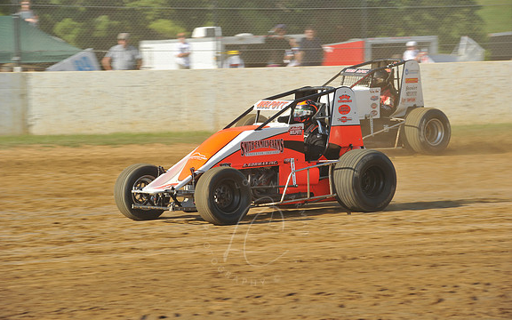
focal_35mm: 195
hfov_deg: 10.7
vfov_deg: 6.7
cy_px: 150
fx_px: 2721
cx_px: 255
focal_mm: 190
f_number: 10
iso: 320
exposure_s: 1/320
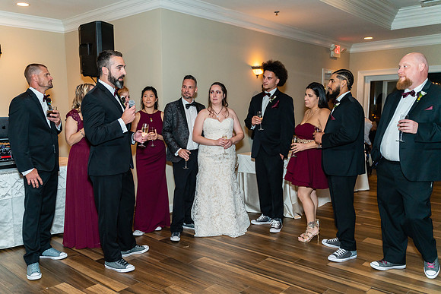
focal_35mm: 31
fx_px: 383
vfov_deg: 41.9
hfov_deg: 59.7
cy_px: 162
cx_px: 196
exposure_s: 1/160
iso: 1250
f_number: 2.8
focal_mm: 28
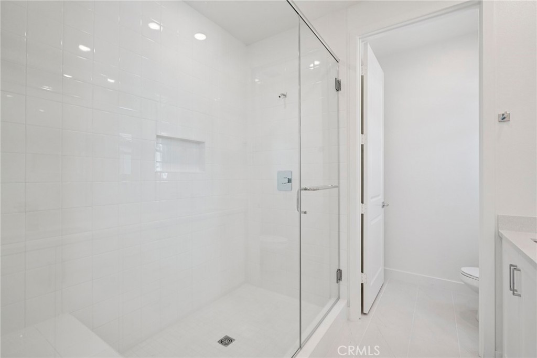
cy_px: 179
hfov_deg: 96.8
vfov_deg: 73.7
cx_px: 268
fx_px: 239
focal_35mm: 16
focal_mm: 16
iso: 400
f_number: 8
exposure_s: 1/50
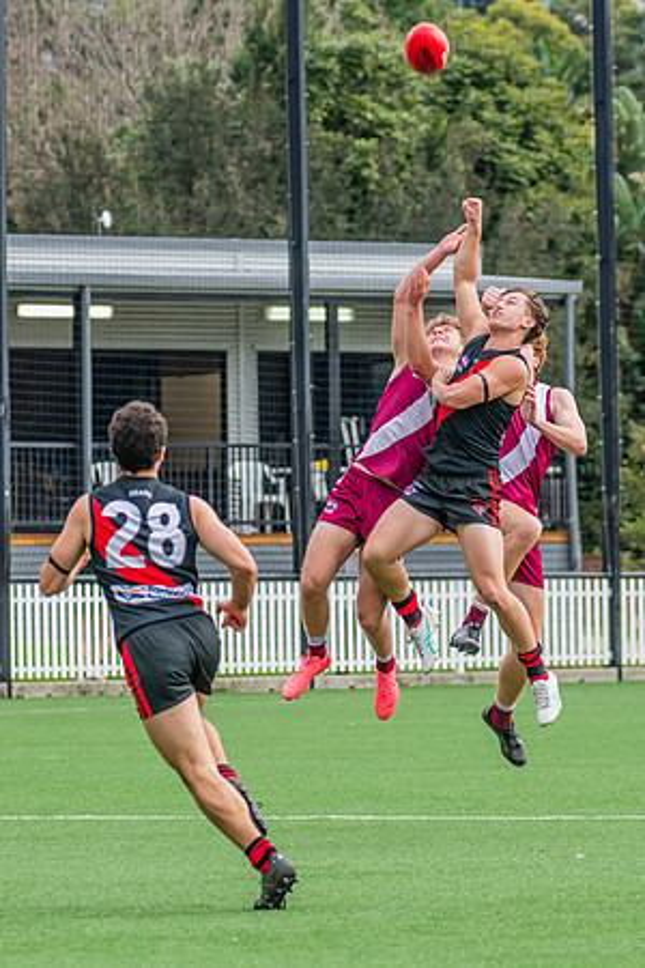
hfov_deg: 5.1
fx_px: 7305
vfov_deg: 7.6
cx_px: 484
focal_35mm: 272
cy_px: 513
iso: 800
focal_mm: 170
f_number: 6.3
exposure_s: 1/1250
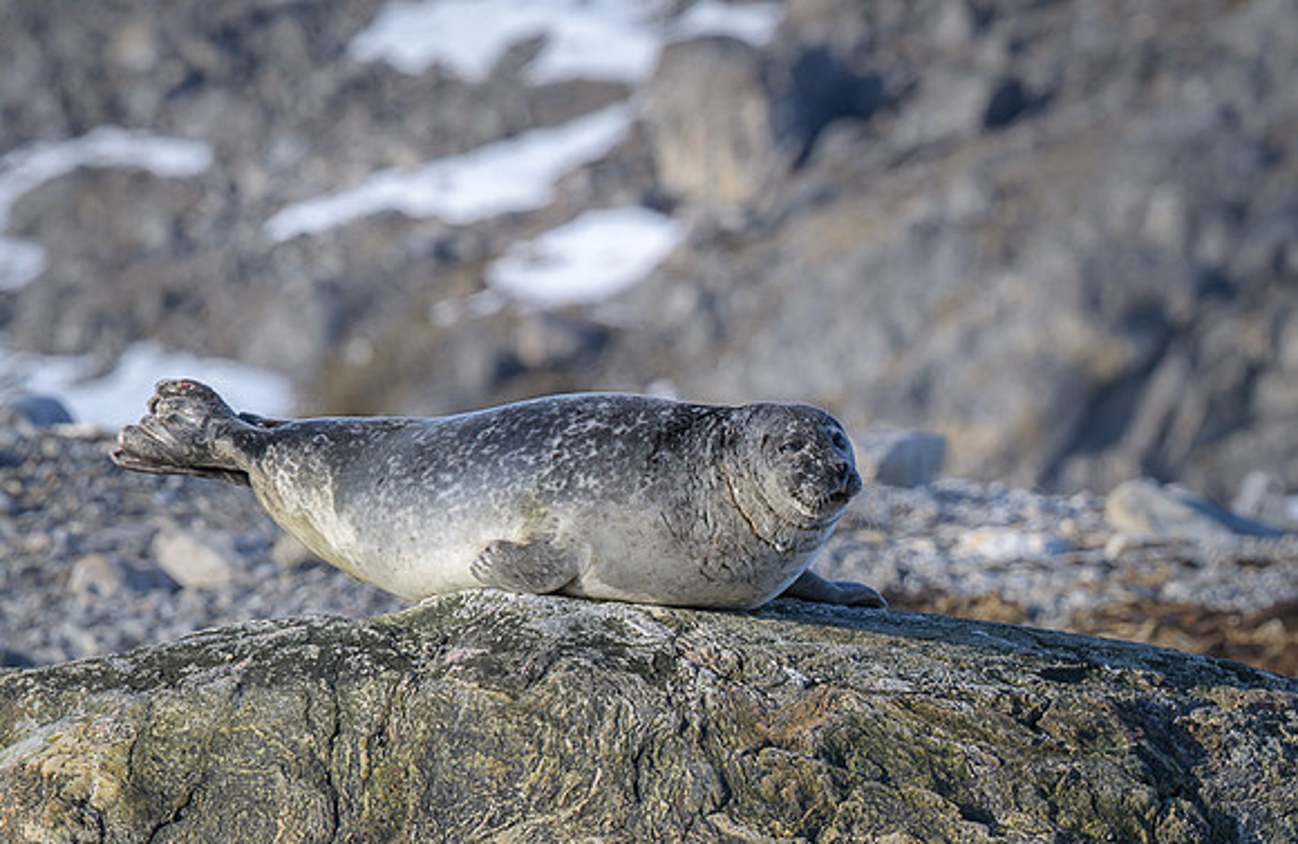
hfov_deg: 4.0
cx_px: 651
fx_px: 18531
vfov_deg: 2.6
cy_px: 482
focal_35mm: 518
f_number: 9
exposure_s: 1/1000
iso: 500
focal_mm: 400
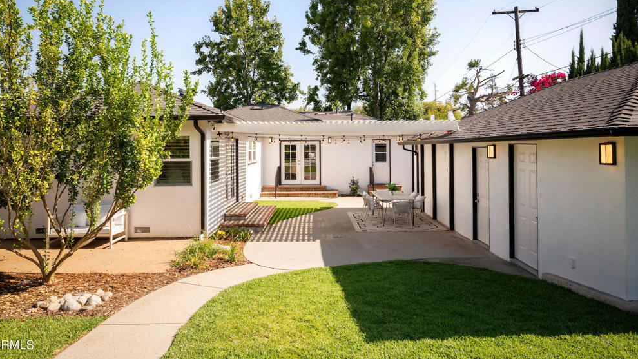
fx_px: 440
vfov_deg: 44.2
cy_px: 145
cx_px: 320
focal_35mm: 26
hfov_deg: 71.9
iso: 64
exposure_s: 1/125
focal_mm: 24
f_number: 9
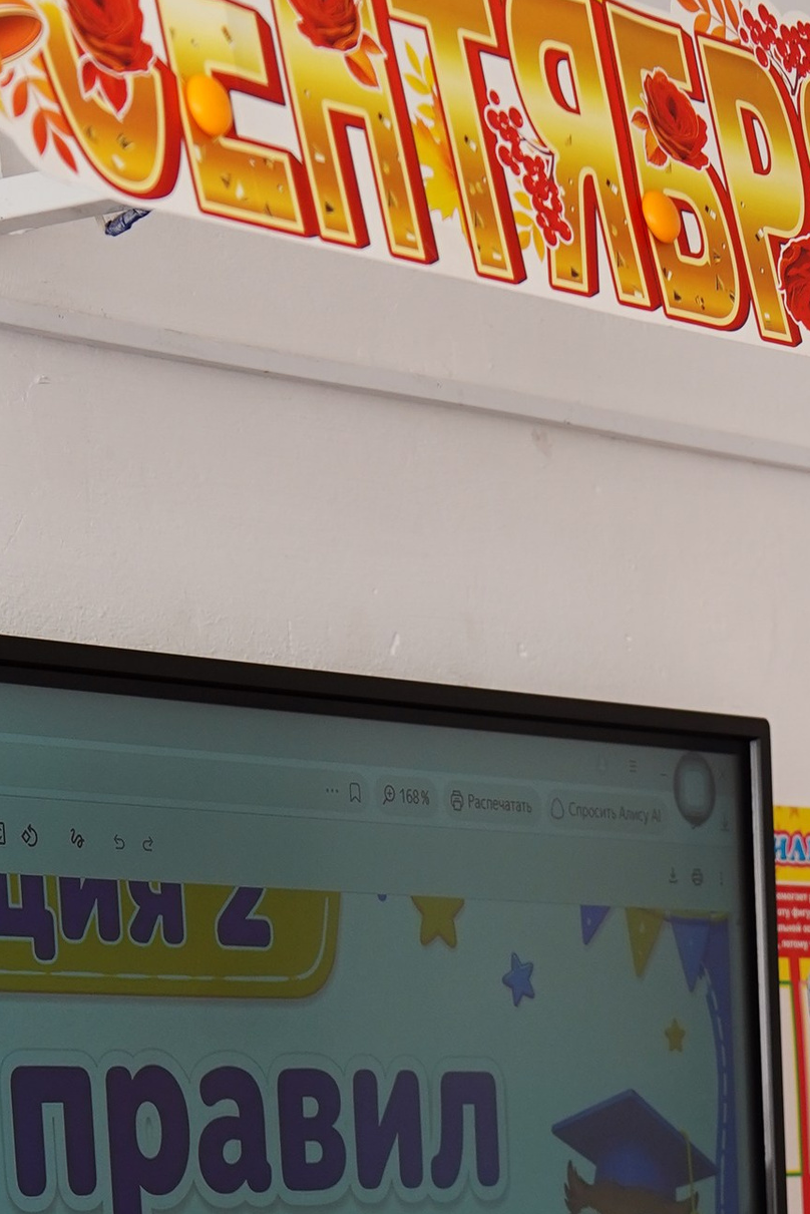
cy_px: 1922
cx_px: 974
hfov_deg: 9.1
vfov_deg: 12.9
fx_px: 5025
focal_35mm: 149
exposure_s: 1/320
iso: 400
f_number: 3.5
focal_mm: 47
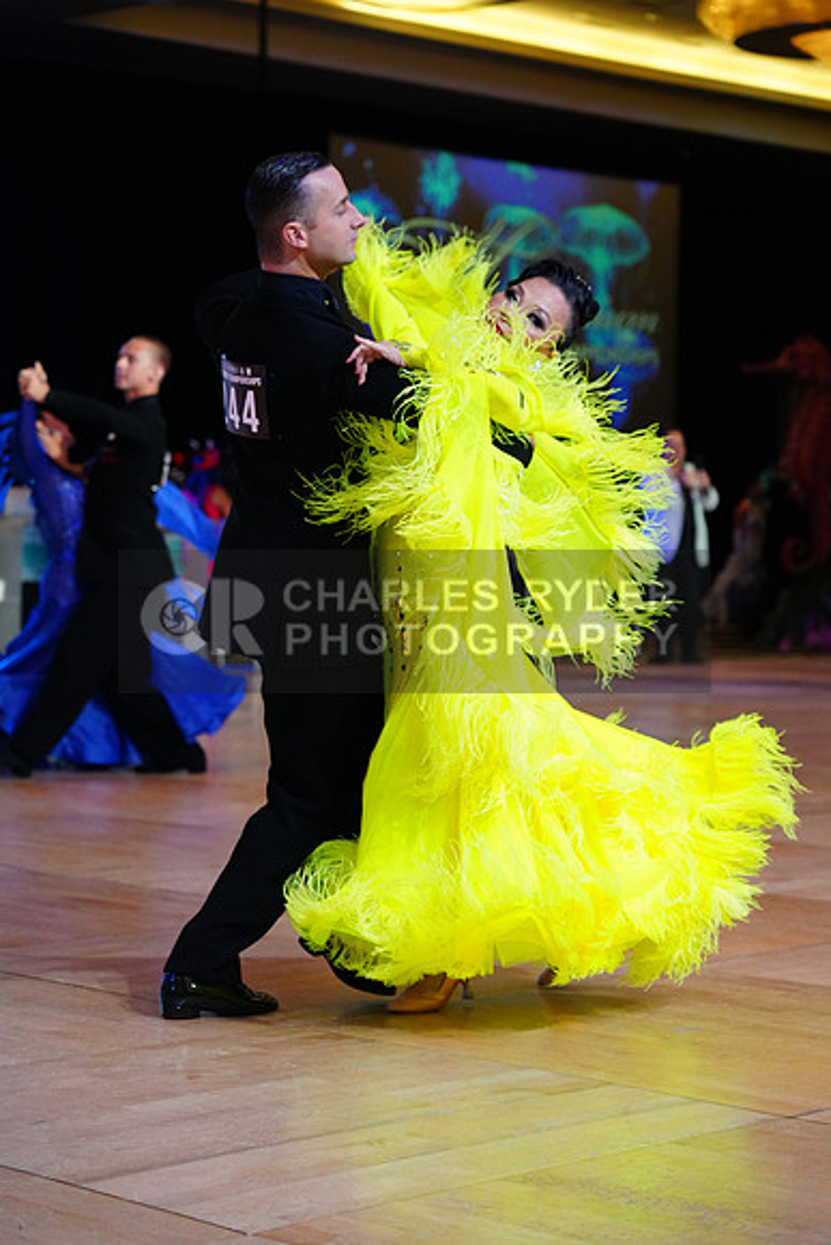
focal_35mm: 78
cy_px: 622
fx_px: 2699
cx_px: 416
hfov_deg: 17.5
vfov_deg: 26.0
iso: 2500
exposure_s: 1/400
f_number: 4
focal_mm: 78
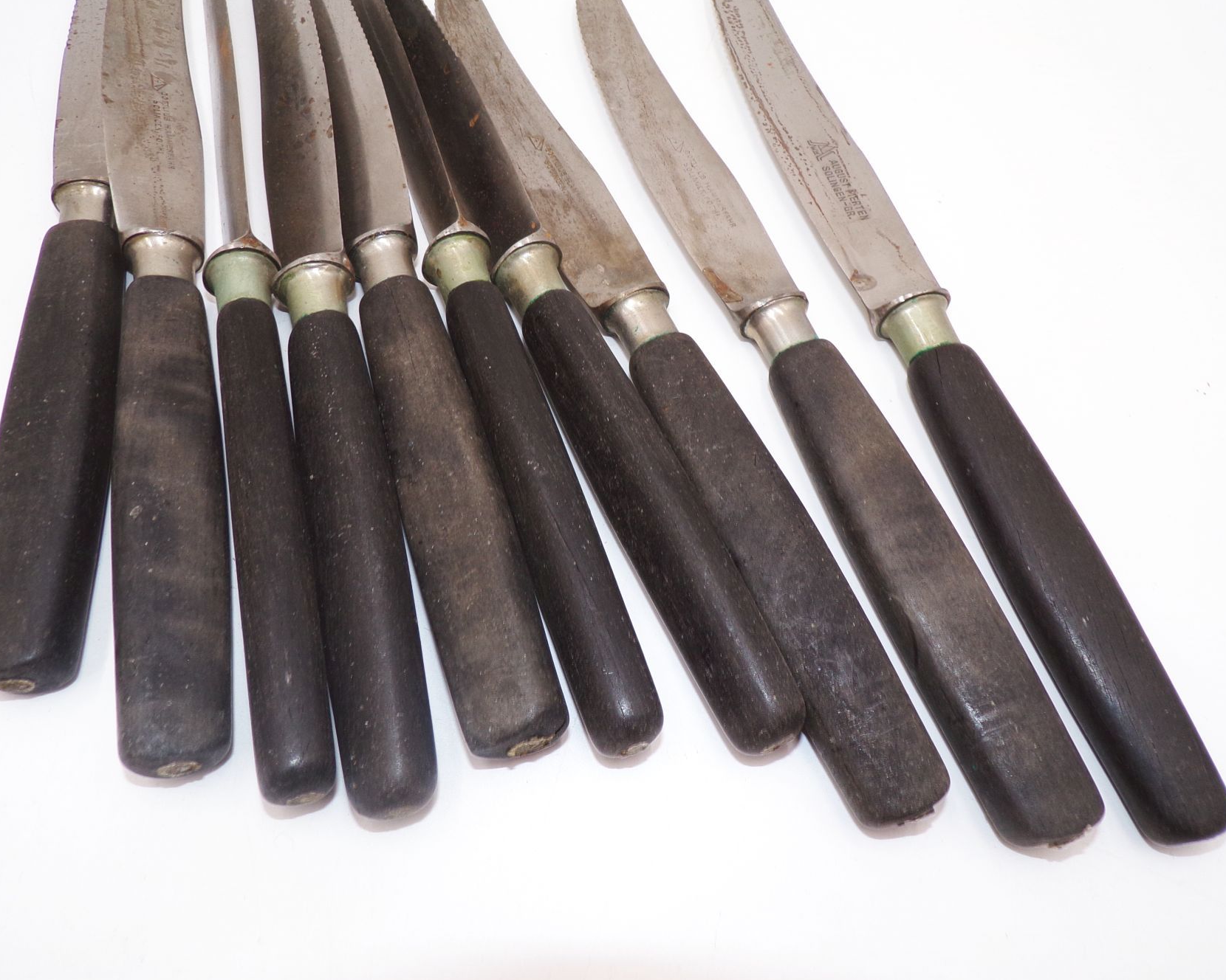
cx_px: 616
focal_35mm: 26
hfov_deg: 66.0
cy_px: 472
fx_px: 943
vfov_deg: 54.9
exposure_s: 1/38
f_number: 4.4
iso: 80
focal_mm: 4.3
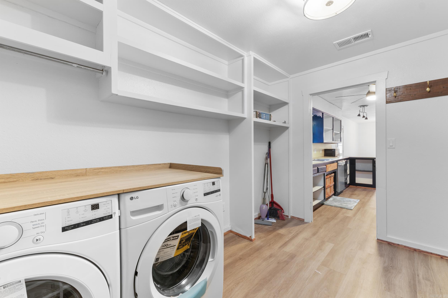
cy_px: 149
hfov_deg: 100.4
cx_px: 224
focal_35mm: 15
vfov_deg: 77.3
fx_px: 187
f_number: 9
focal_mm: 10
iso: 160
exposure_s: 2.5
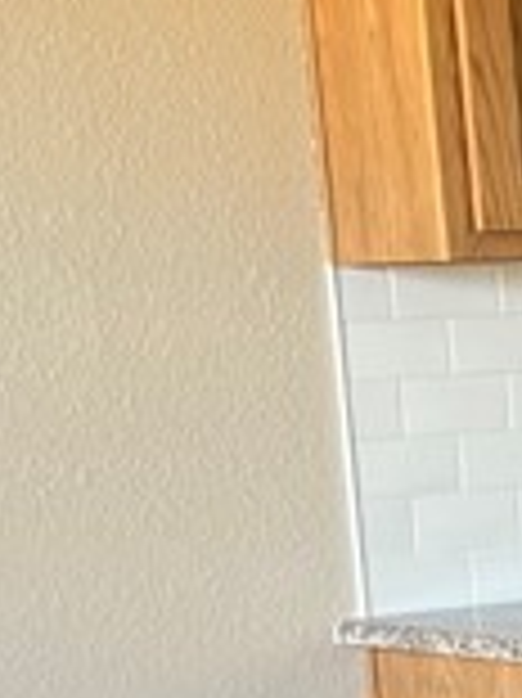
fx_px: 3463
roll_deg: +2.6
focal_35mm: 172
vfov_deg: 11.3
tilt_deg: -8.3
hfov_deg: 7.6
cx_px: 1503
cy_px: 788
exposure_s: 1/88
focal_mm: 5.7
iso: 125
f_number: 1.5
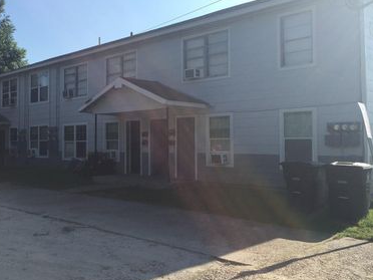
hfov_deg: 47.7
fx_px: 420
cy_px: 121
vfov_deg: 36.8
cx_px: 155
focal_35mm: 39
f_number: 2.2
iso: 32
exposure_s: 1/1199
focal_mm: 4.15
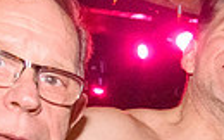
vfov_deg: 10.3
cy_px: 213
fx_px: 750
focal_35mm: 123
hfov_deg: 14.8
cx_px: 408
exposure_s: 1/60
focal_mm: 18
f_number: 3.5
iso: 6400
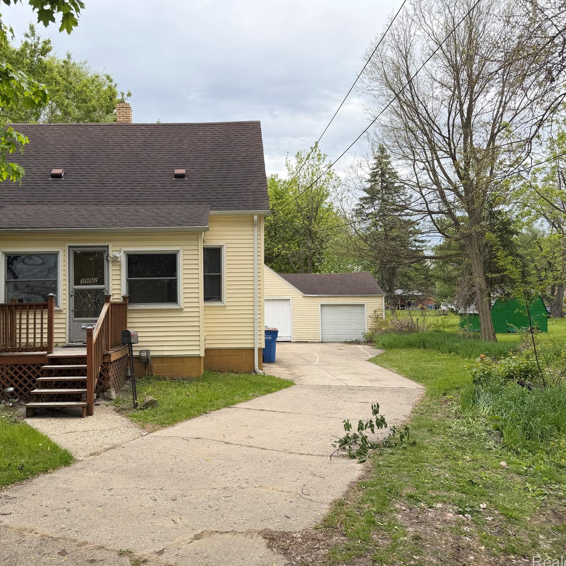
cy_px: 283
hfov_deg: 55.1
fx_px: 536
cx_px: 220
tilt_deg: +1.6
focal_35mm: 29
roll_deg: +1.1
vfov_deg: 55.6
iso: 80
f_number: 1.78
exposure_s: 1/2611
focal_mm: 6.76
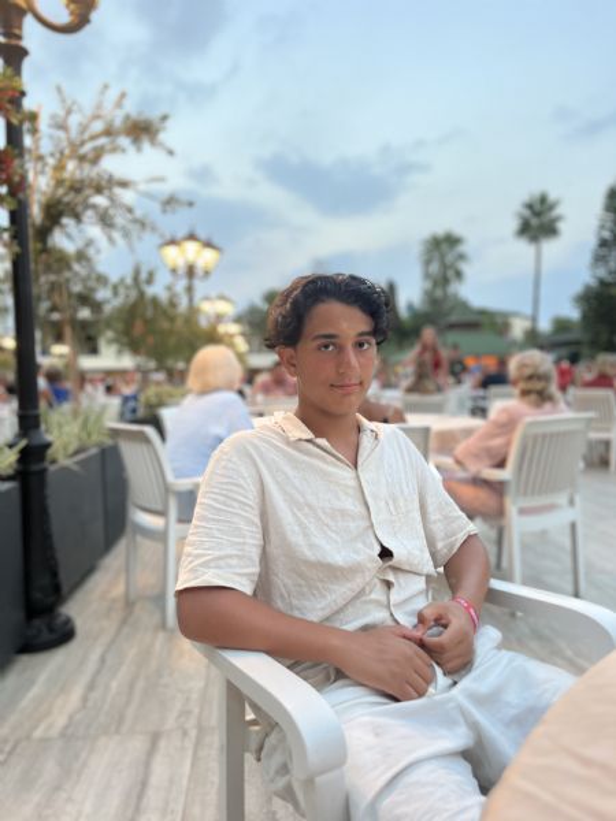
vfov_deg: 67.3
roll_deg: +1.8
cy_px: 410
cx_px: 308
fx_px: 617
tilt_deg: -3.9
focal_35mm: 26
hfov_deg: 53.1
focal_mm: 5.1
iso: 80
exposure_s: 1/100
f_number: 1.6
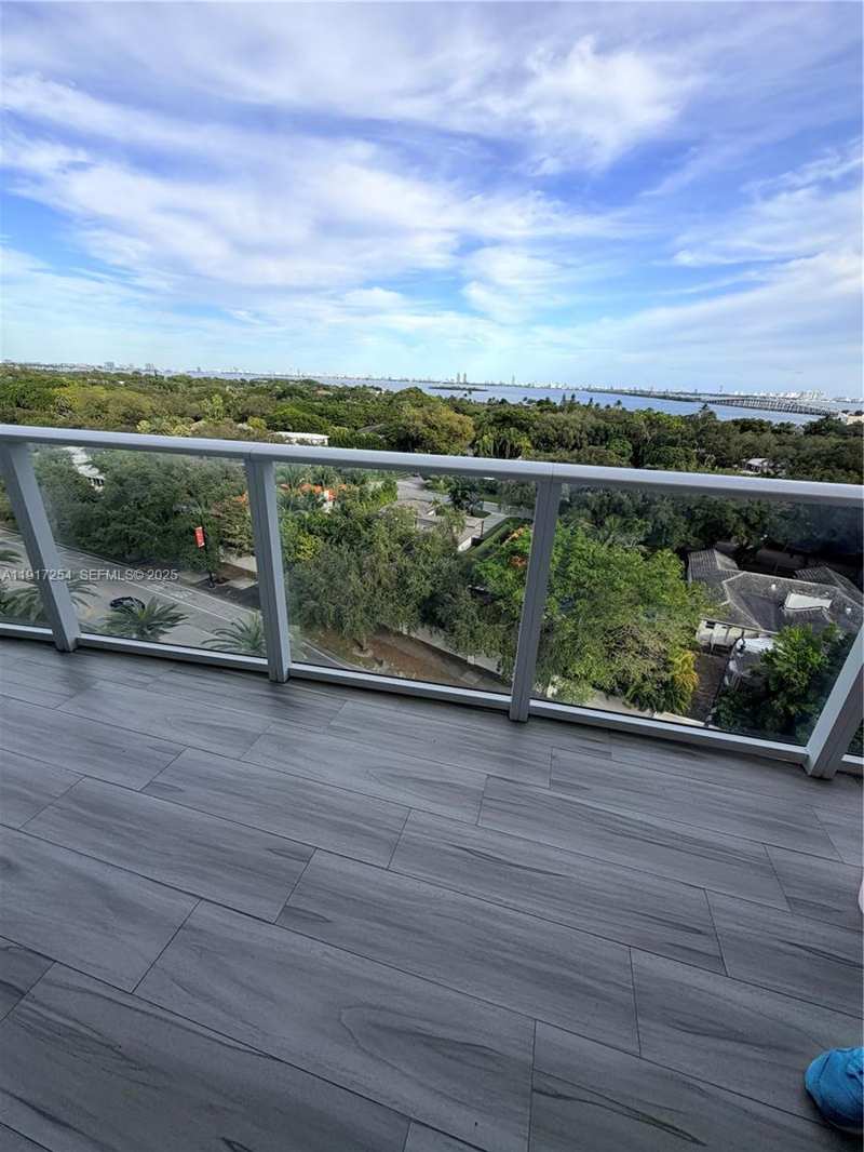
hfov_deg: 85.7
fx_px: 466
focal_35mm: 14
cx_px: 432
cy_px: 576
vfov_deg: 102.1
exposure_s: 1/770
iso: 32
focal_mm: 2.22
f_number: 2.2
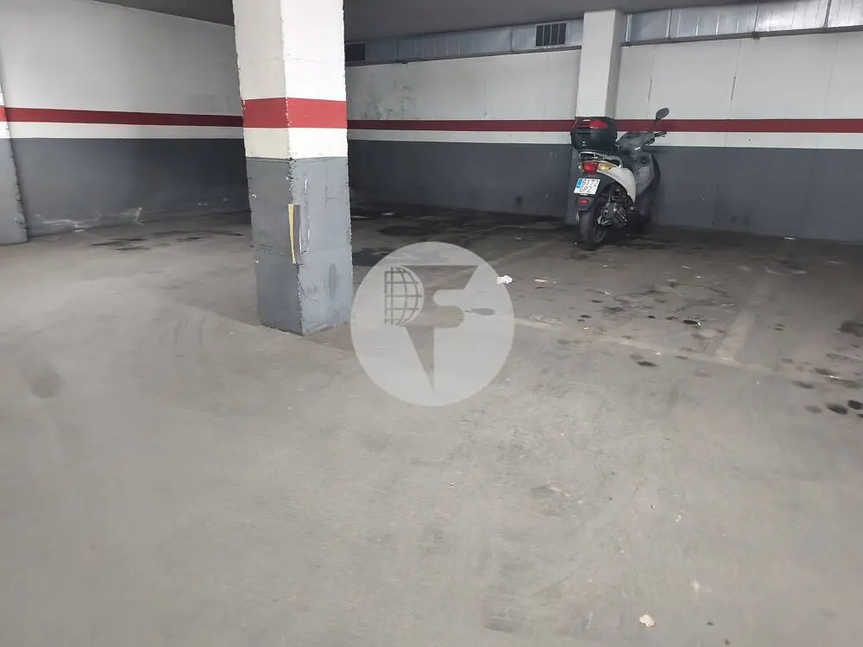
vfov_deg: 58.9
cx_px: 432
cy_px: 324
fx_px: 573
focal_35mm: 23
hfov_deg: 73.9
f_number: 1.65
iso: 2000
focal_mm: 6.18
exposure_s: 1/20
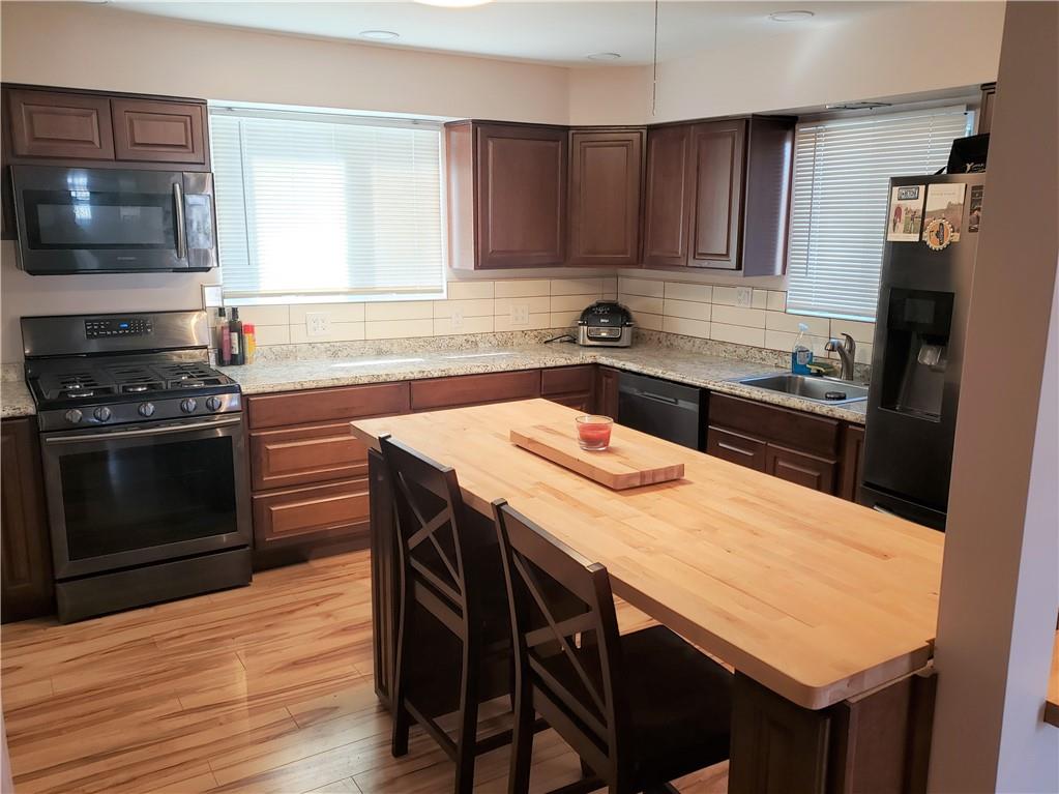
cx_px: 530
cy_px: 397
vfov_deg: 53.1
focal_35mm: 26
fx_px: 795
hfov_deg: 67.3
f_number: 1.5
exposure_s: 1/60
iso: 80
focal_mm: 4.3
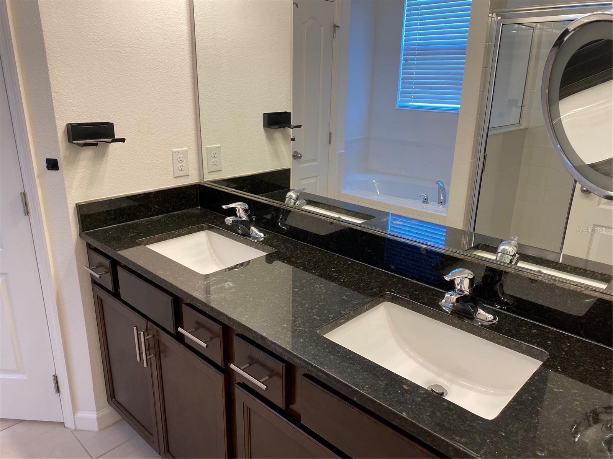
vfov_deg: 53.1
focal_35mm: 26
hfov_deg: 67.3
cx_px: 306
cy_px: 230
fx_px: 460
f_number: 1.8
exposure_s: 1/120
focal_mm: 4.25
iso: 100
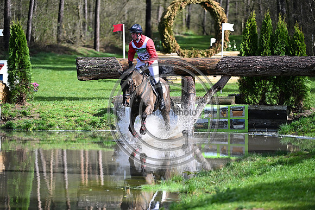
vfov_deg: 6.2
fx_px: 1925
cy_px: 105
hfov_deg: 9.4
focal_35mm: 220
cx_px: 158
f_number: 5.6
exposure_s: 1/1250
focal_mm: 220
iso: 450
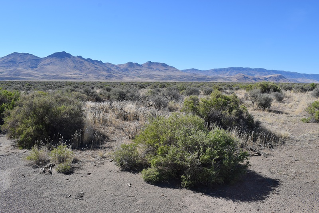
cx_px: 160
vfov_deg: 43.6
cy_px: 106
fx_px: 266
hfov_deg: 61.9
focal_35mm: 30
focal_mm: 20
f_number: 9
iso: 200
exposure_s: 1/320
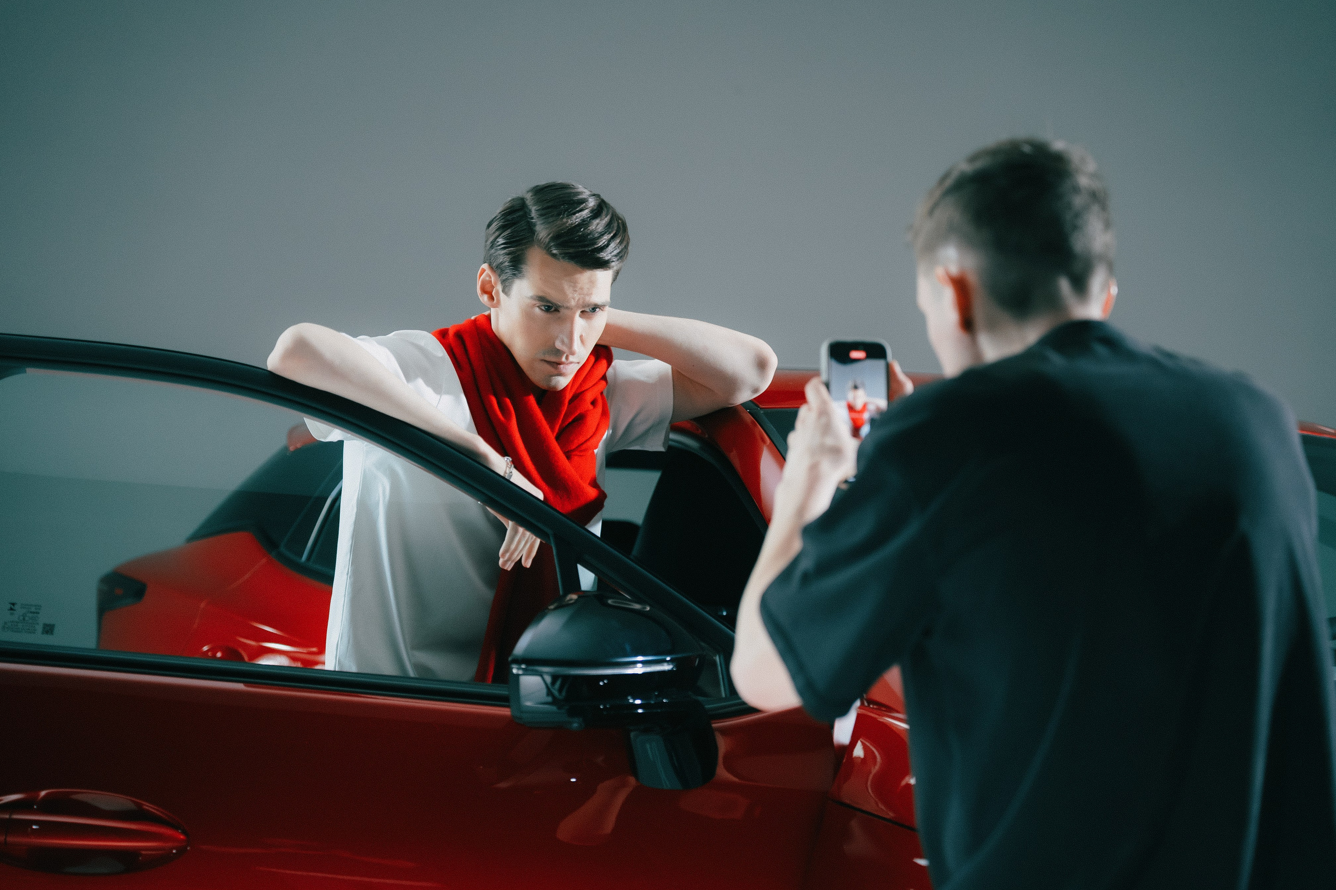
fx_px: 2672
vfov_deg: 18.9
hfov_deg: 28.1
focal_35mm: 72
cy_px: 444
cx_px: 662
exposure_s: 1/100
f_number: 2.8
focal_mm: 71
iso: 500
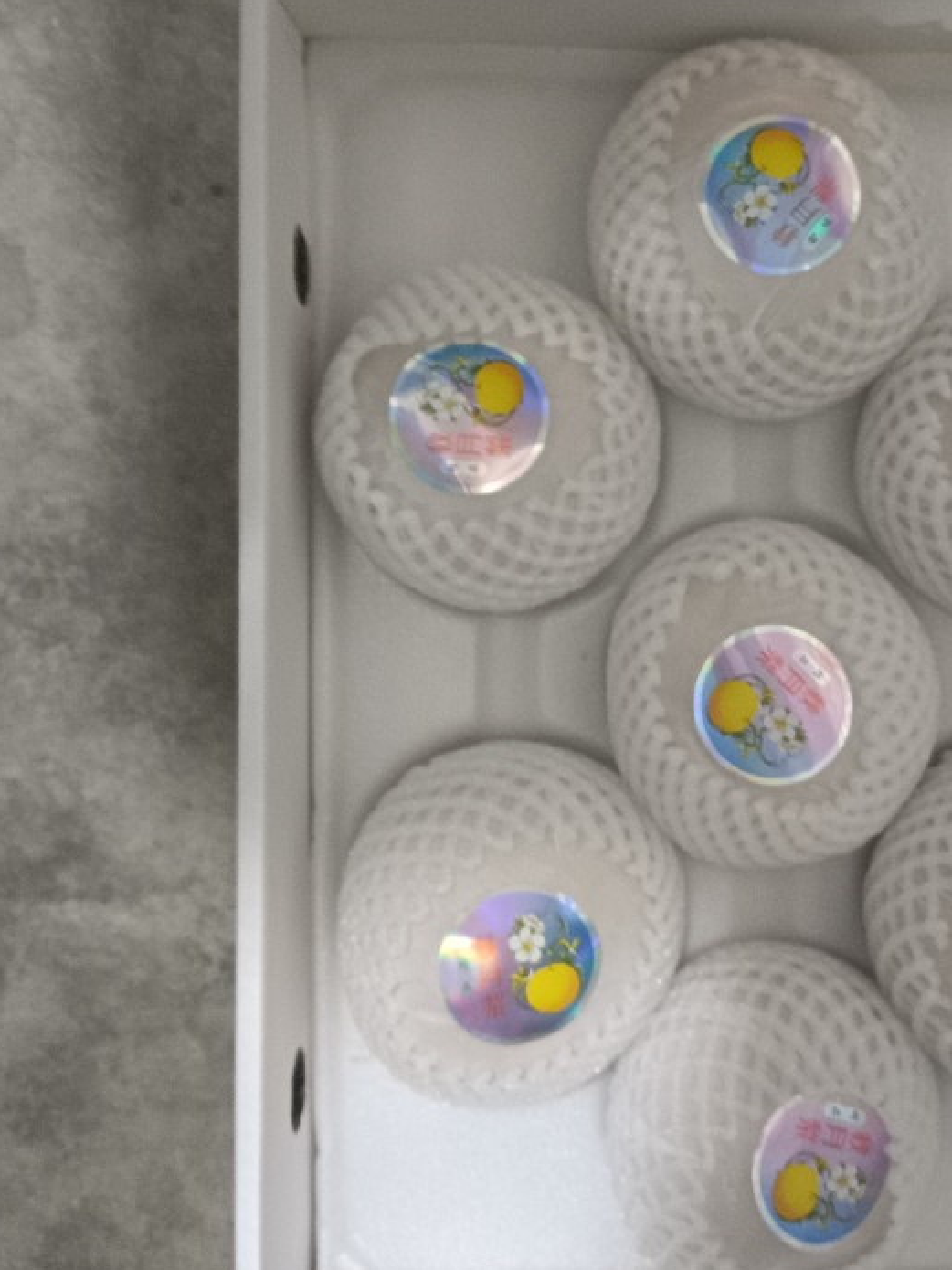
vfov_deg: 43.7
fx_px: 1577
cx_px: 720
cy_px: 545
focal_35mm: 43
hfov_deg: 32.9
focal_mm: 4.05
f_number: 1.8
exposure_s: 1/25
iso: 2910
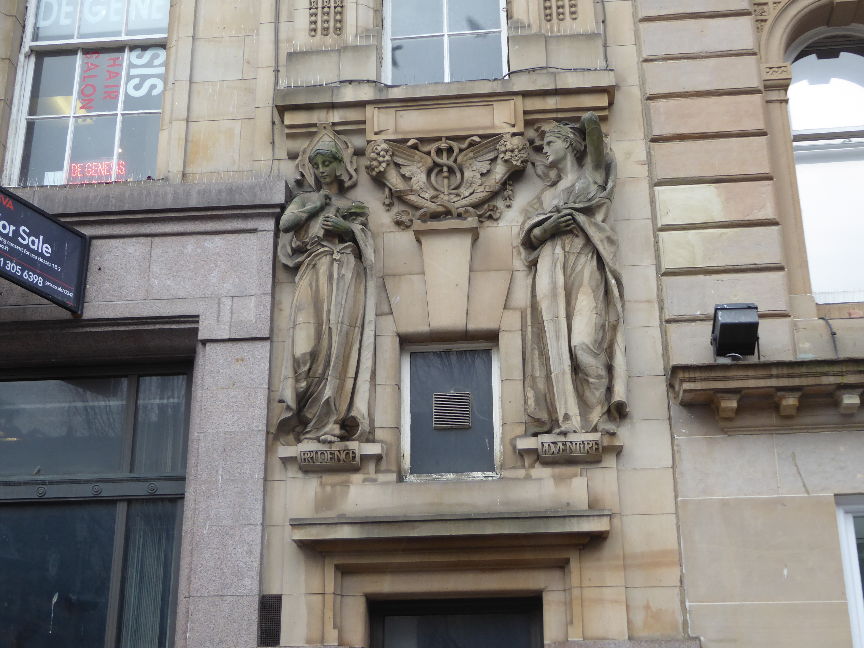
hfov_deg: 36.2
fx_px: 1323
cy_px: 324
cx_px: 432
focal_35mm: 53
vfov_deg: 27.5
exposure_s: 1/125
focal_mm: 9
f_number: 4.1
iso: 160
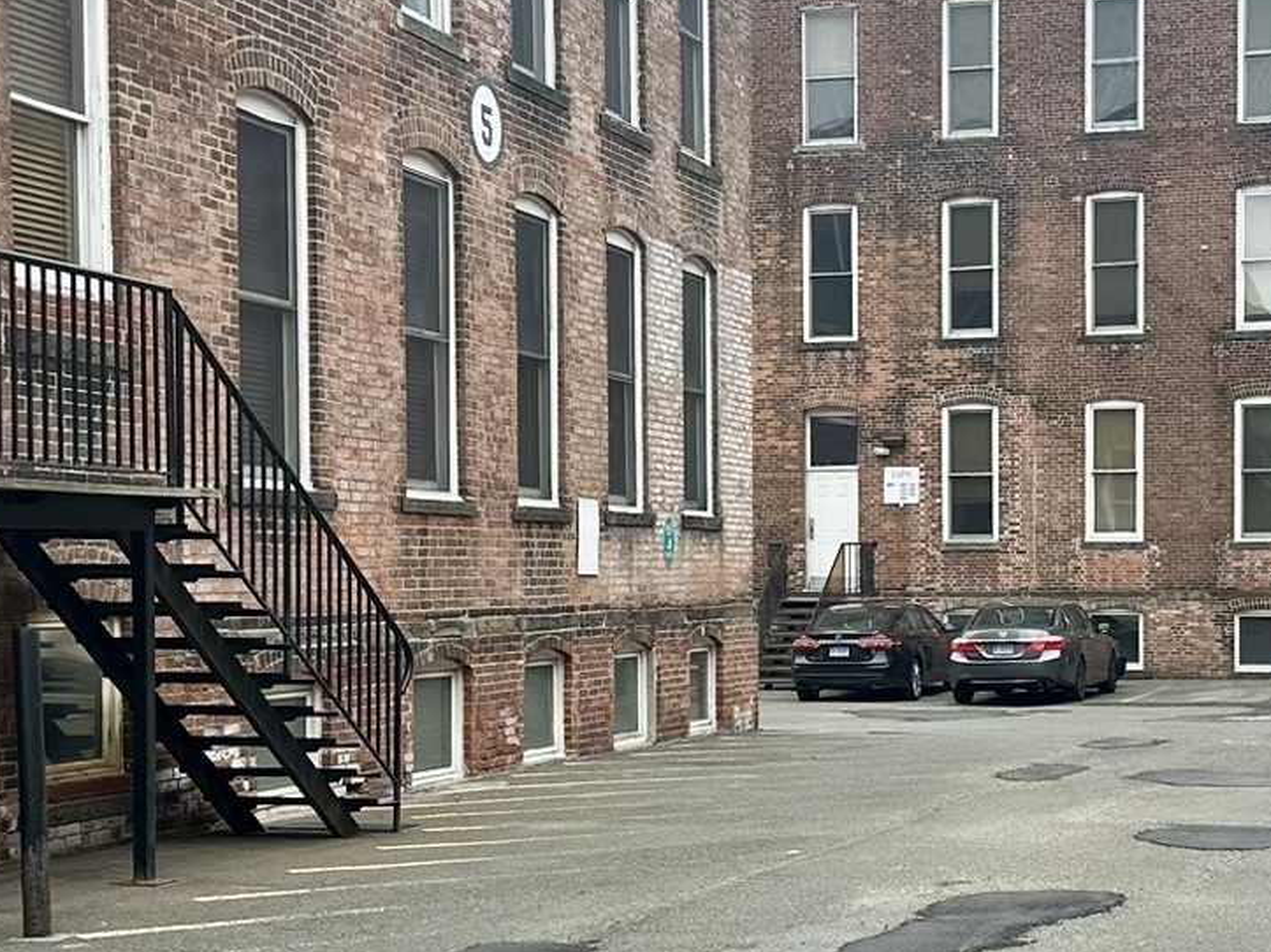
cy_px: 624
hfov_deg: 28.4
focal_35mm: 68
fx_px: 2496
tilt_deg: -0.6
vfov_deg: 21.5
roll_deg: +0.3
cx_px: 819
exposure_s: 1/1304
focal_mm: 6.86
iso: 80
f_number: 1.78
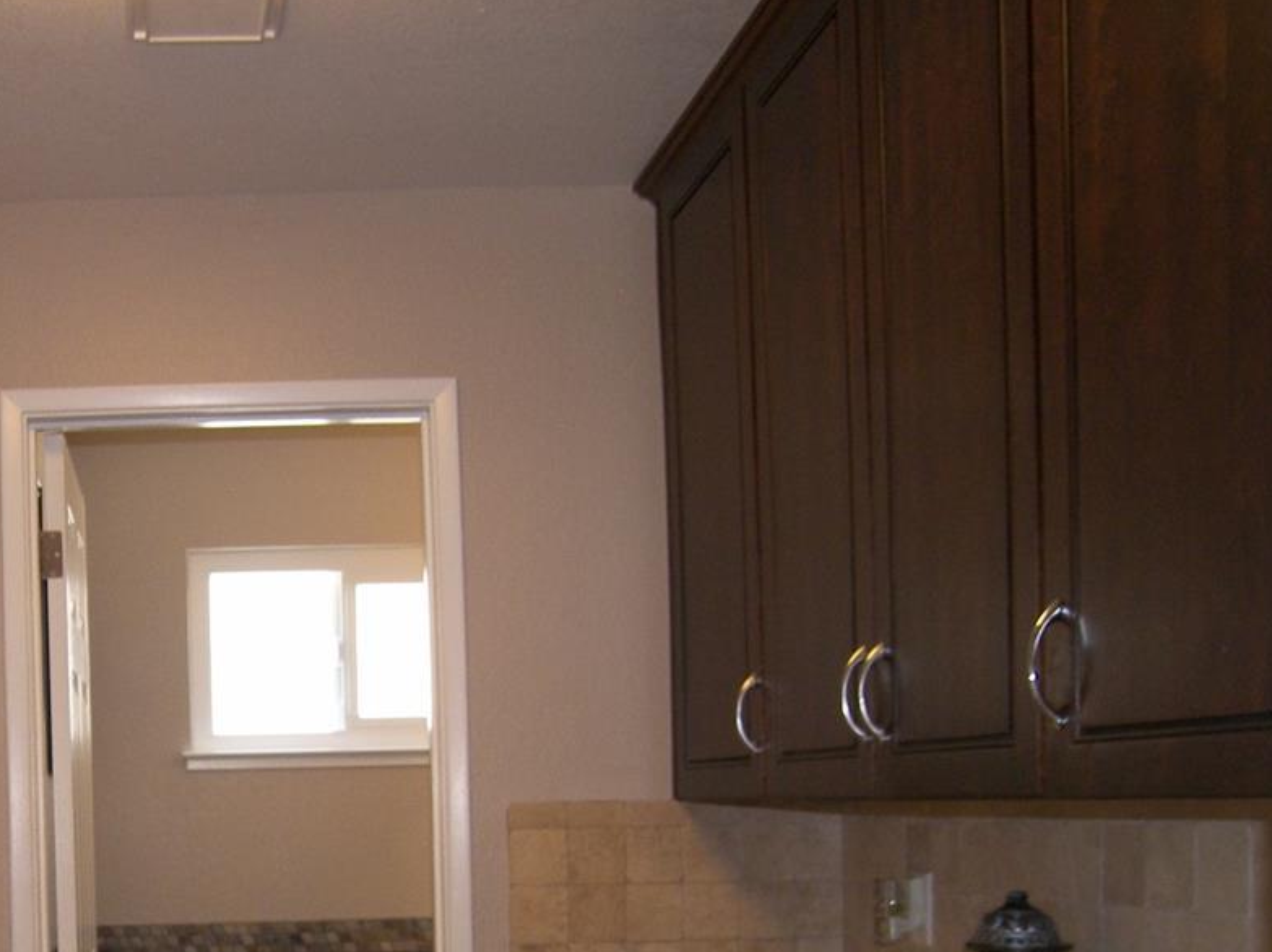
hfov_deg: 39.1
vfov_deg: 30.0
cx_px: 195
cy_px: 877
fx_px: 1689
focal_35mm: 46
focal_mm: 5
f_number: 2.8
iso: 100
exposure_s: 1/30
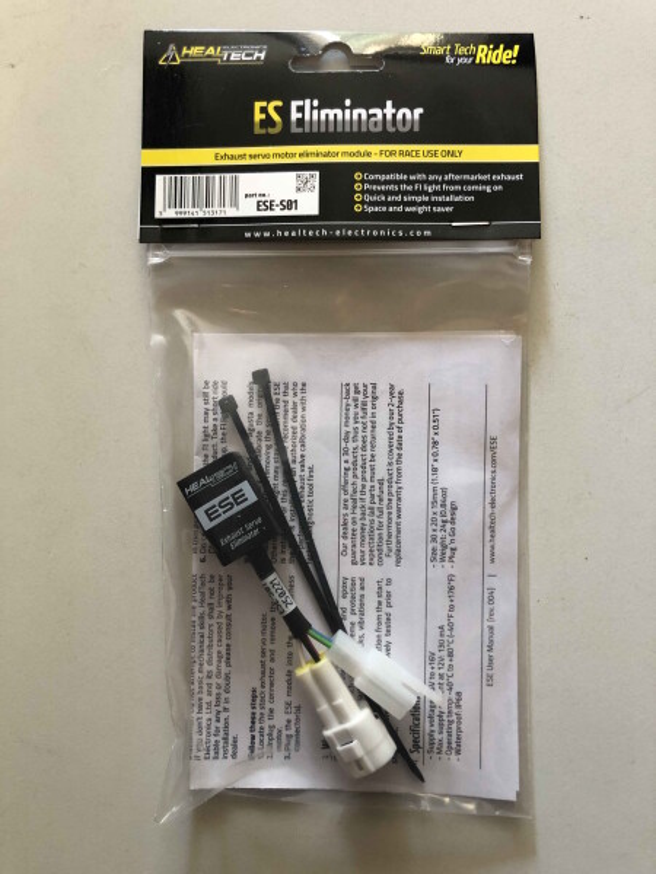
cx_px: 328
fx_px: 707
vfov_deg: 63.4
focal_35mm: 28
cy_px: 437
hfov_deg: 49.7
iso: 50
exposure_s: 1/17
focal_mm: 3.99
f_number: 1.8
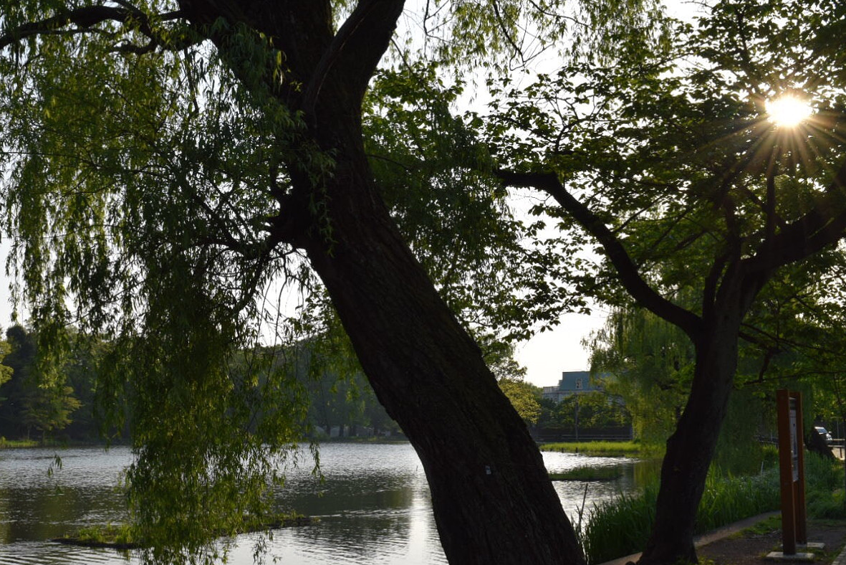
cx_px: 304
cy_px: 342
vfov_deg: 31.3
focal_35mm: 43
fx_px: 1003
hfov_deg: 45.2
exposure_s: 1/400
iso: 200
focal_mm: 21
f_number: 10
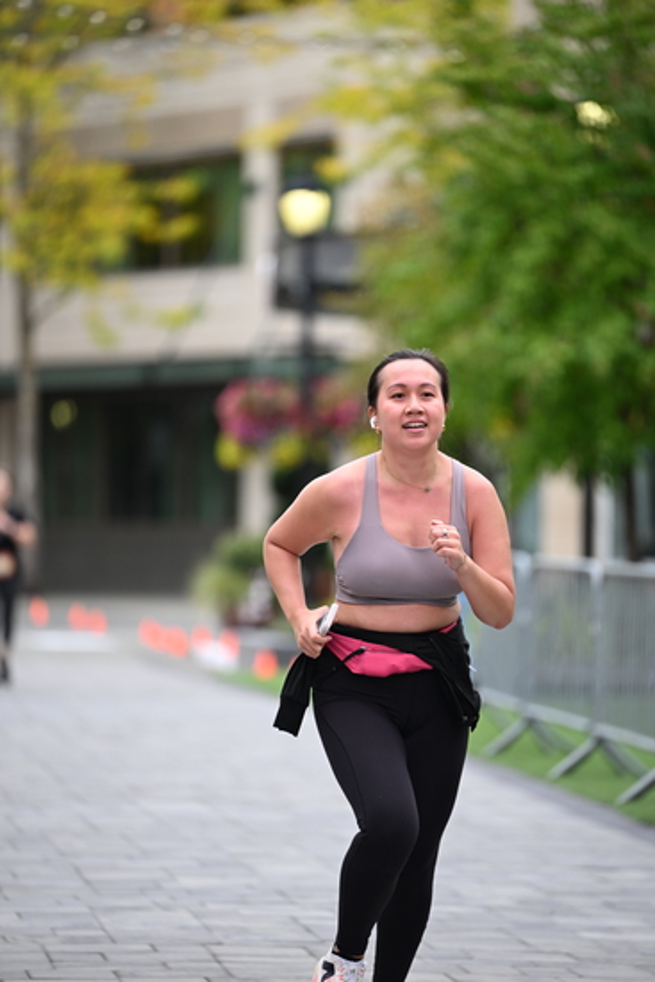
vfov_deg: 10.3
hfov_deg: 6.9
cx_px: 328
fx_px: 5454
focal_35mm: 200
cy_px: 491
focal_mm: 200
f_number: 2.8
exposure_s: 1/1600
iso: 640
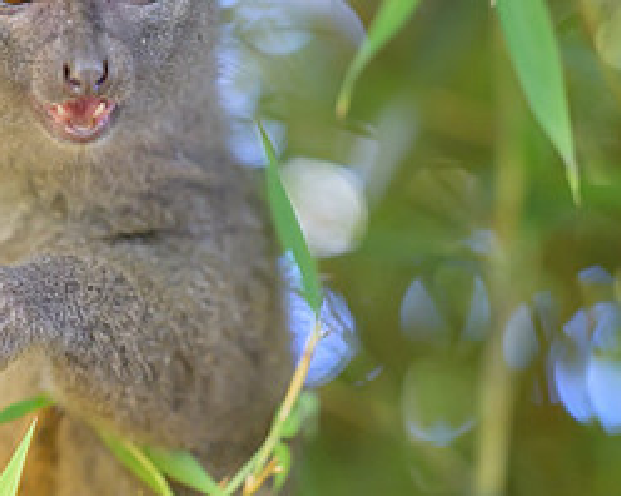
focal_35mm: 204
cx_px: -25
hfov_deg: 9.4
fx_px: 3746
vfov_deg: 7.6
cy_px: 123
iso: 4500
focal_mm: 93
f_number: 2.8
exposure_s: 1/1000
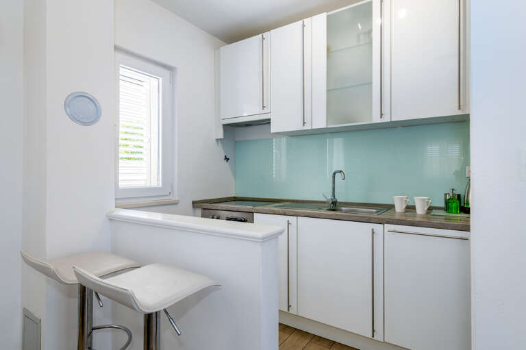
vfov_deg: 64.5
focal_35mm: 19
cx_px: 263
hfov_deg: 86.9
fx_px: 277
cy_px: 175
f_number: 7.1
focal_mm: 19
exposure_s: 1/25
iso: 100
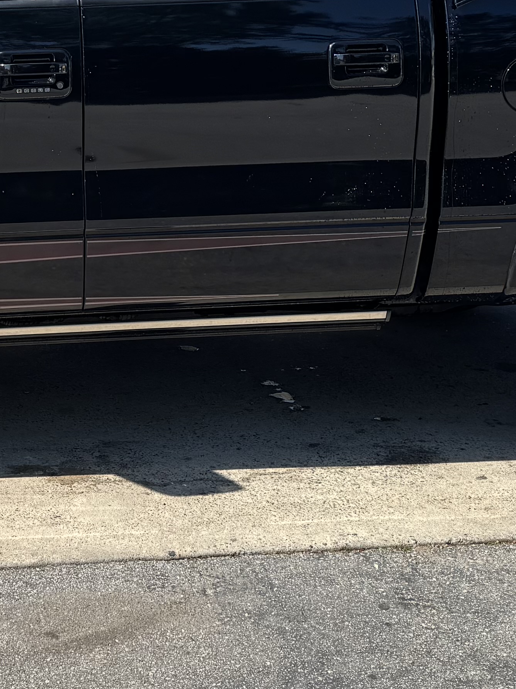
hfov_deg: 18.7
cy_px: 108
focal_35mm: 77
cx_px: 21
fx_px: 1530
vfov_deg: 24.8
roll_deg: -2.9
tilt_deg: -6.7
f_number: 1.78
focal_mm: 6.76
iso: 80
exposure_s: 1/2506
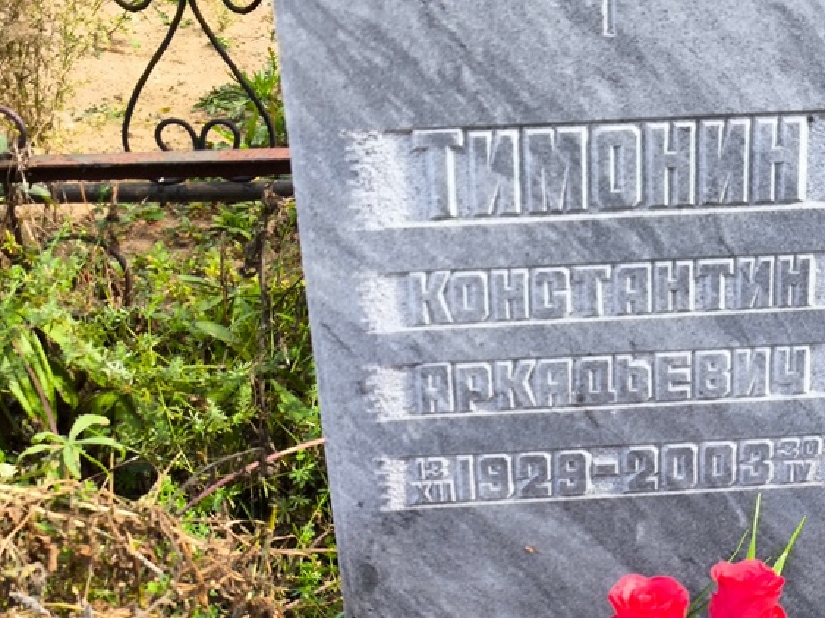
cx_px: 566
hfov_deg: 27.2
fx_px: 1692
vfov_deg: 20.7
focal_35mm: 71
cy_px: 375
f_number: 1.7
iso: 50
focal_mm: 4.71
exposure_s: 1/187
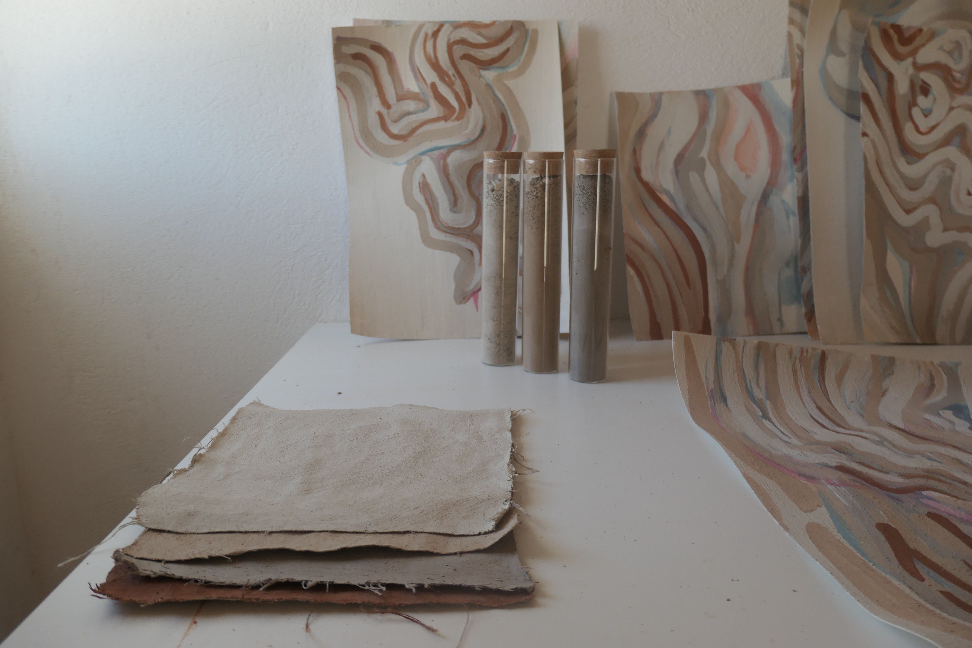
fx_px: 675
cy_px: 324
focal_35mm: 25
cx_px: 486
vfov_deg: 51.3
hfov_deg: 71.5
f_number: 3.3
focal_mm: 9.1
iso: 200
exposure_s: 1/80
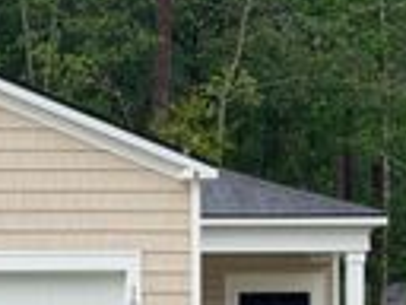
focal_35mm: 187
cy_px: 294
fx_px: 2193
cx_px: 38
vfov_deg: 7.9
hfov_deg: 10.5
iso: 64
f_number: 1.78
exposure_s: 1/1429
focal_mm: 6.76
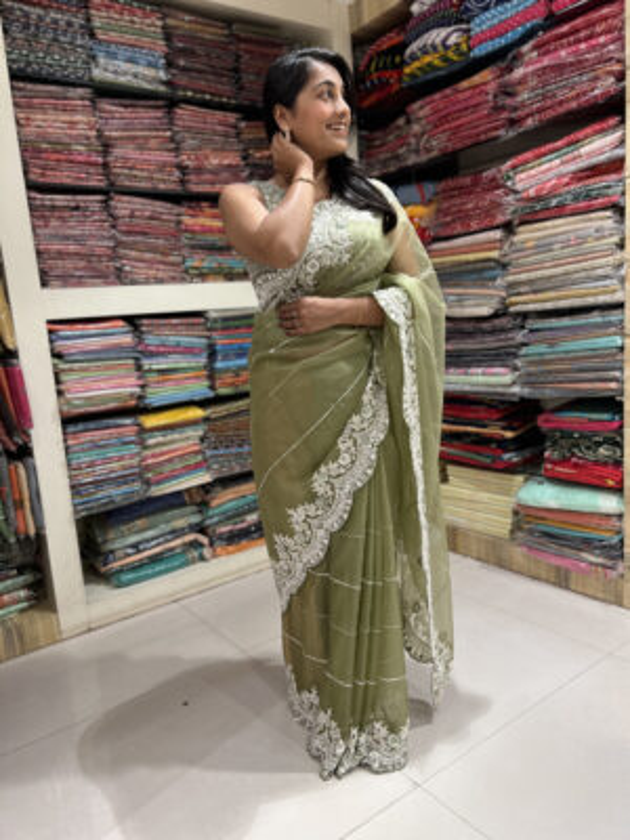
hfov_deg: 53.1
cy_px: 420
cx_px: 315
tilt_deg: -9.1
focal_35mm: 26
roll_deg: +4.3
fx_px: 631
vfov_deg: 67.3
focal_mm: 5.7
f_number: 1.5
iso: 64
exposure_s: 1/100
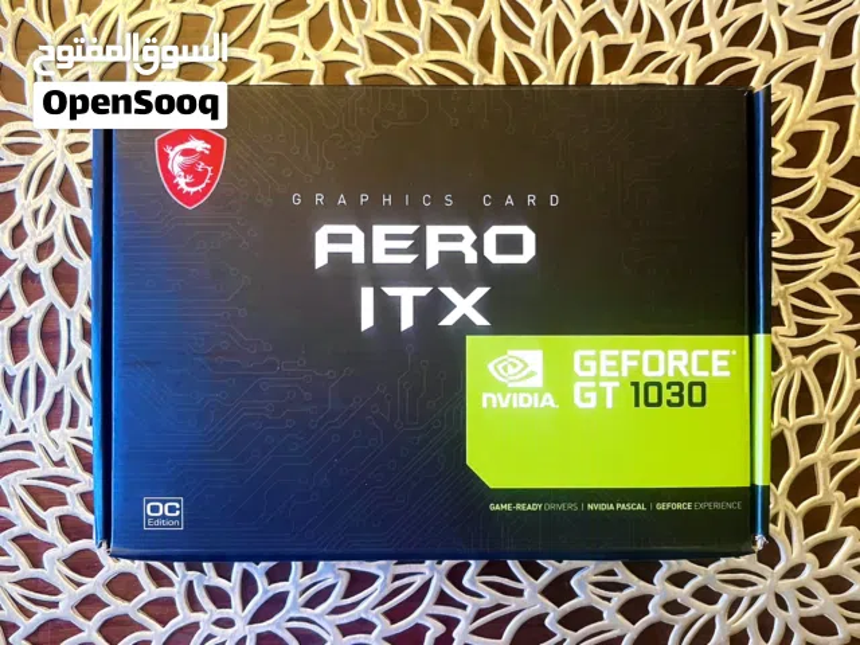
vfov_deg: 53.1
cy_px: 322
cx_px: 430
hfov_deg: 67.3
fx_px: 646
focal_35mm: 26
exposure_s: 1/50
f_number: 1.6
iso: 500
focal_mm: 5.1
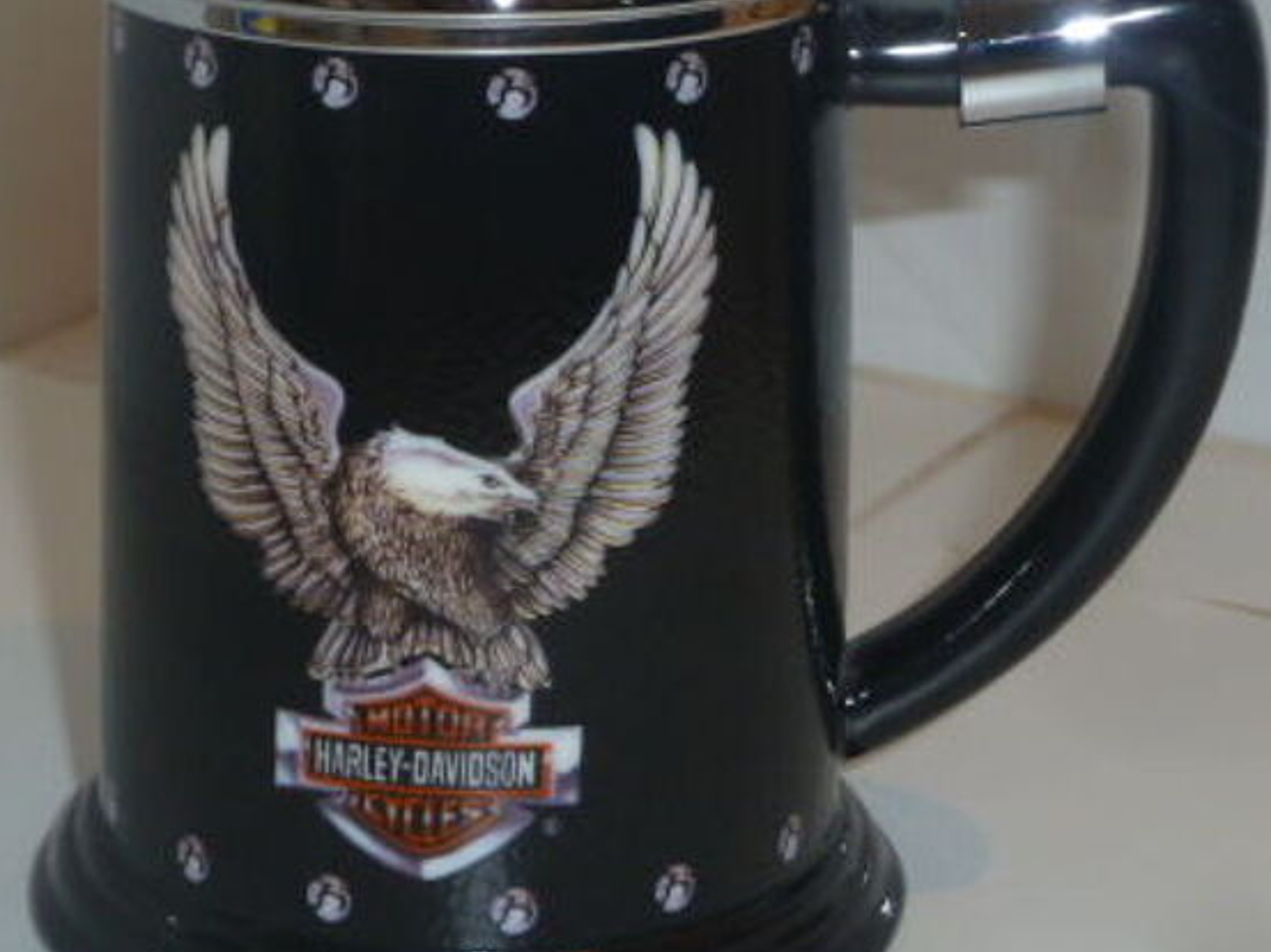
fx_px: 4183
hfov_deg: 17.3
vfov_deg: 12.9
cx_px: 616
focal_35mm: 114
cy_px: 255
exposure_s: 1/30
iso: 160
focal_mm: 10.3
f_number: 4
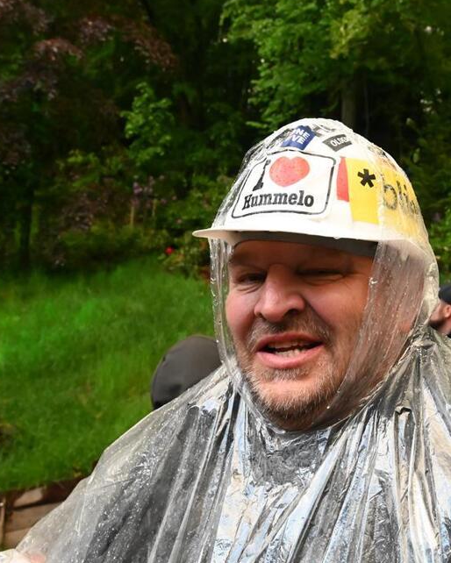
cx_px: 326
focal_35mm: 42
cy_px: 278
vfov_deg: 43.8
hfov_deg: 35.1
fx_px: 700
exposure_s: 1/320
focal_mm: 29
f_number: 9
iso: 12800
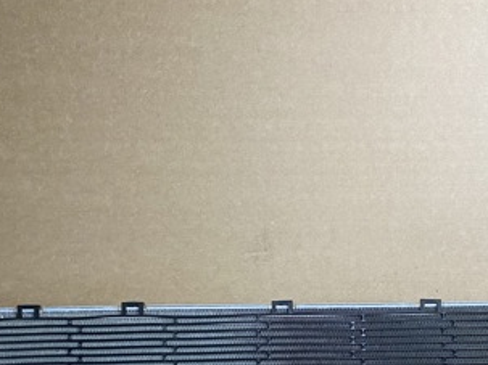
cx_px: 362
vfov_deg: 25.8
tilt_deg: -37.4
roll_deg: +0.3
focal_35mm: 55
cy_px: 320
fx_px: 775
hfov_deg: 34.3
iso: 200
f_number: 1.8
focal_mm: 4.25
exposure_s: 1/60
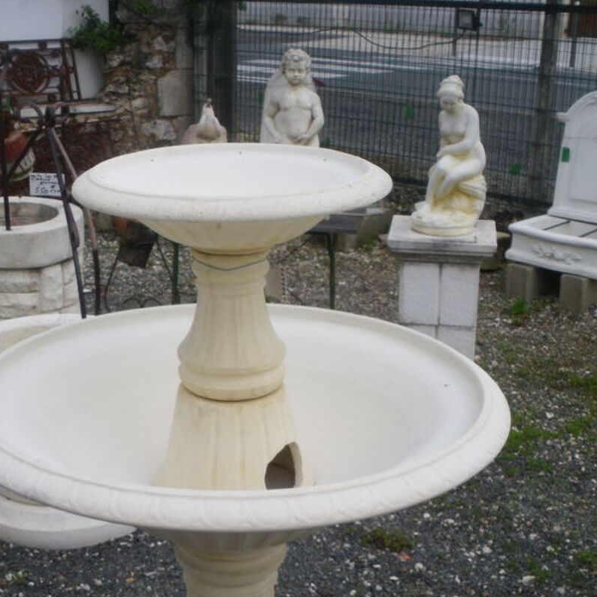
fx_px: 1034
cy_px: 428
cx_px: 231
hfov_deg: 32.1
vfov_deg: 31.8
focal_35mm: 53
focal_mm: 6.3
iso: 64
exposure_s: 1/250
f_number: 5.4
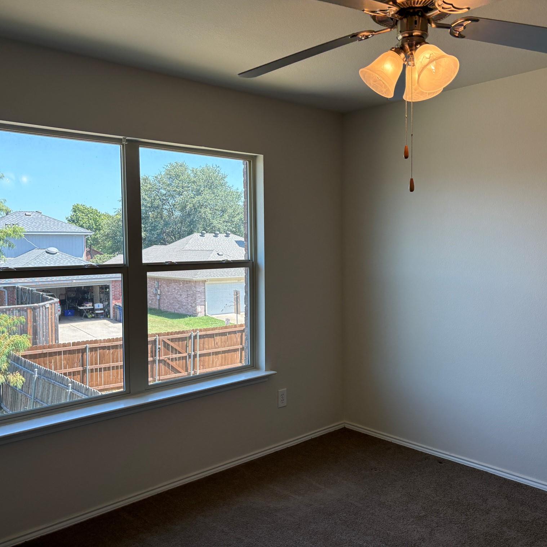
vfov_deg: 52.5
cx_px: 306
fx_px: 554
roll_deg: +0.7
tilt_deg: -3.2
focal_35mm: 31
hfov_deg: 52.4
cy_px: 271
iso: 64
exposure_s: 1/306
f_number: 1.6
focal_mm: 5.96
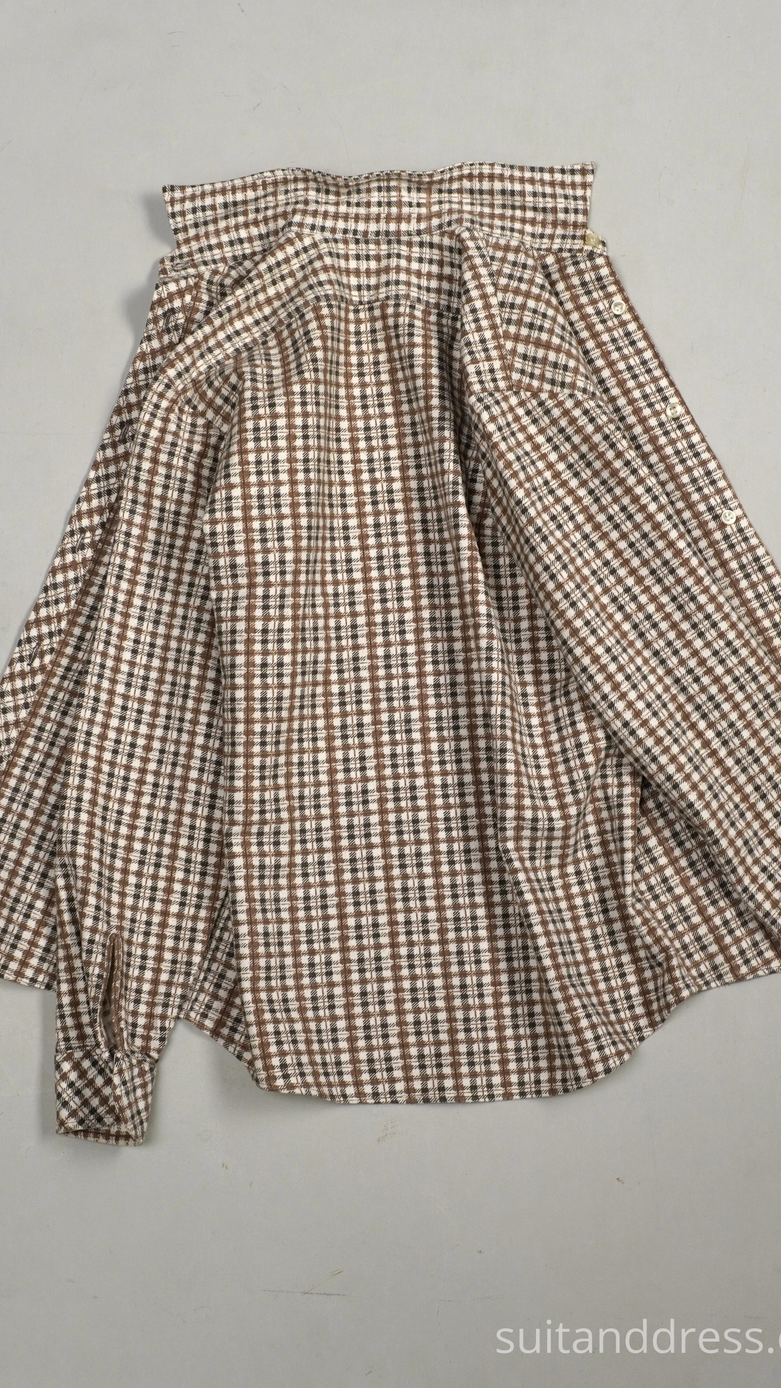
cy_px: 700
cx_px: 435
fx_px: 1878
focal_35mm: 51
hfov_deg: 23.5
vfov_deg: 40.6
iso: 400
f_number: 10
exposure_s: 1/40
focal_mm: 32
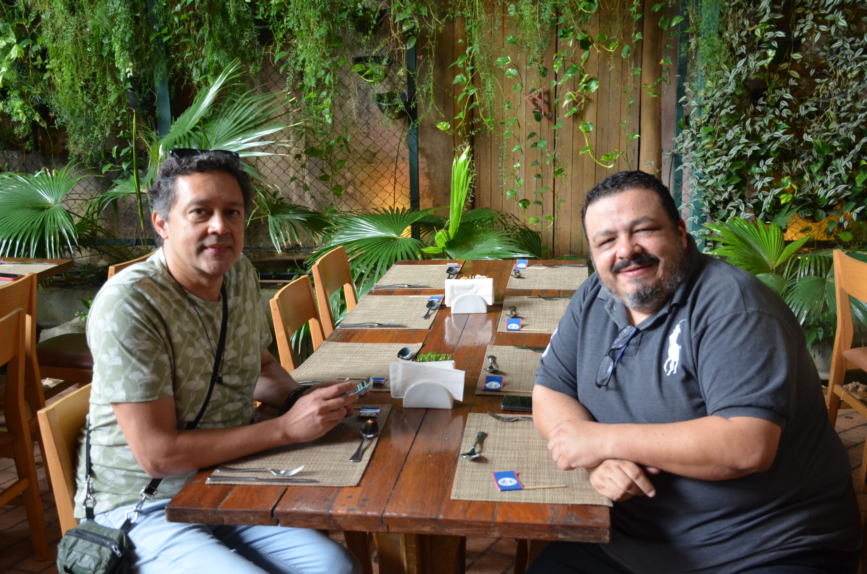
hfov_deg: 49.6
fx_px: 937
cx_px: 434
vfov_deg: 34.1
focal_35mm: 39
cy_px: 287
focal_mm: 26
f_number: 4
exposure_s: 1/60
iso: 640
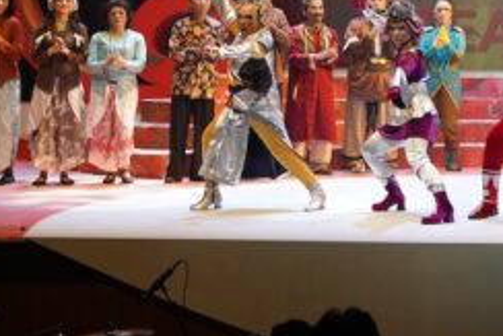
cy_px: -107
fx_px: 1496
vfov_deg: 12.4
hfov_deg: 18.1
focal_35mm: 107
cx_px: 602
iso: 1600
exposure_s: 1/250
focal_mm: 34
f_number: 2.8
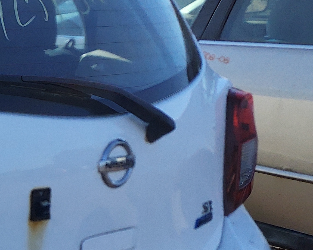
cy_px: 233
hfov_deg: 18.1
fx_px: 843
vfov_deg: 16.6
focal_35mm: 91
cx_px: -192
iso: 40
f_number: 1.9
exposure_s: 1/414
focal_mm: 3.58
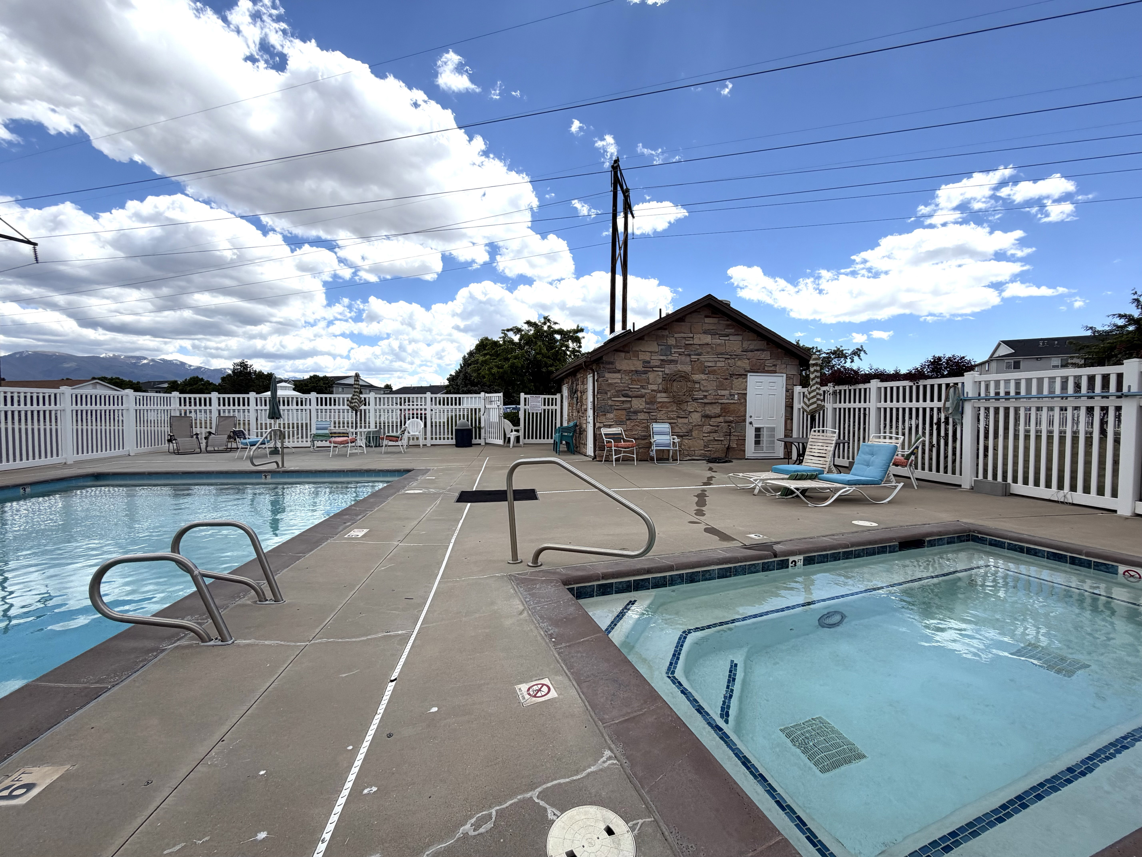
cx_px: 571
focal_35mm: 14
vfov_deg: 85.7
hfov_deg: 102.1
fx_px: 462
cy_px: 428
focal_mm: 2.22
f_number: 2.2
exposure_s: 1/1001
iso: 20
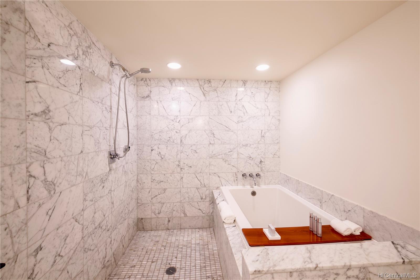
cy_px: 140
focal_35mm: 14
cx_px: 210
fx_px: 163
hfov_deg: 104.3
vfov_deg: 81.2
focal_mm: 14
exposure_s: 1/2.5
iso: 250
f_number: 8
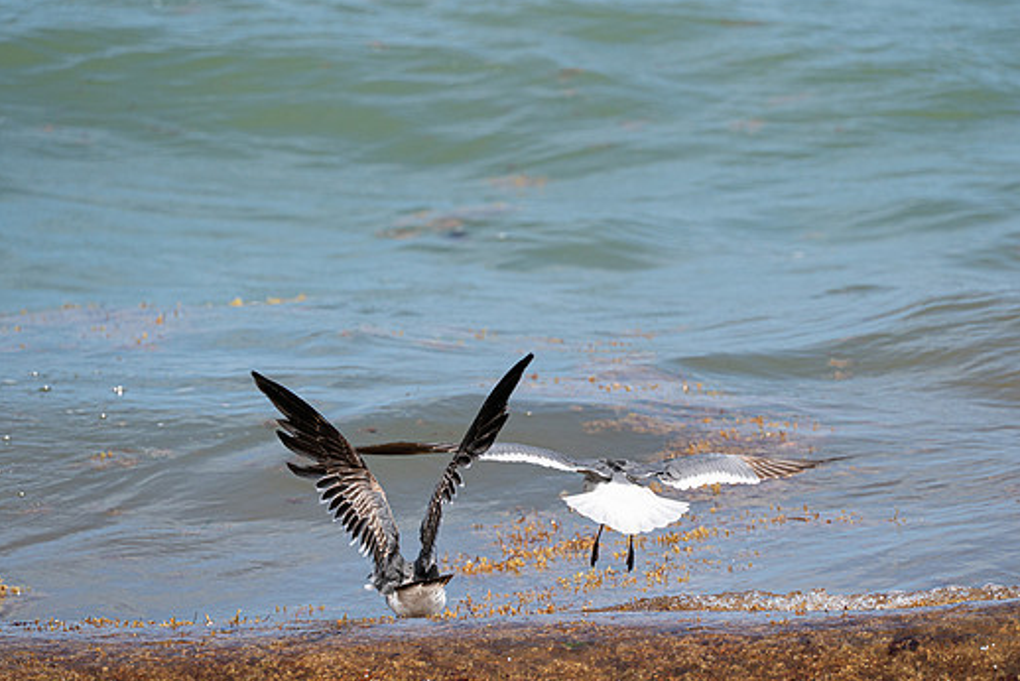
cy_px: 355
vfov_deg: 3.1
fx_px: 12700
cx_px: 567
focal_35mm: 448
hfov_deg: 4.6
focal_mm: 400
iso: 640
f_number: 10
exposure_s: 1/1250
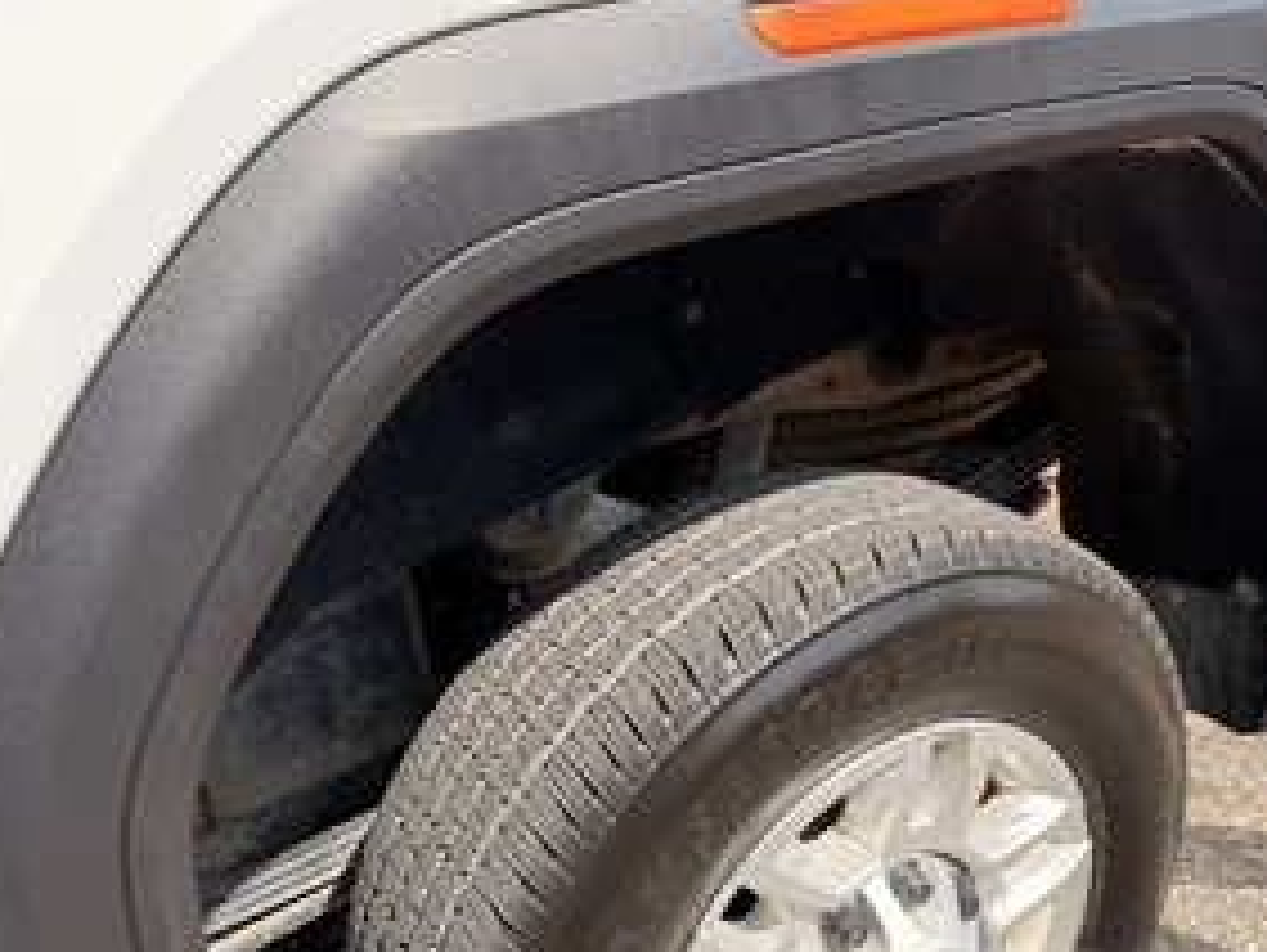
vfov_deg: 41.6
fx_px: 1246
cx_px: 723
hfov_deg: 53.7
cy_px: 593
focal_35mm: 34
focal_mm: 6.76
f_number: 1.78
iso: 80
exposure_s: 1/1689
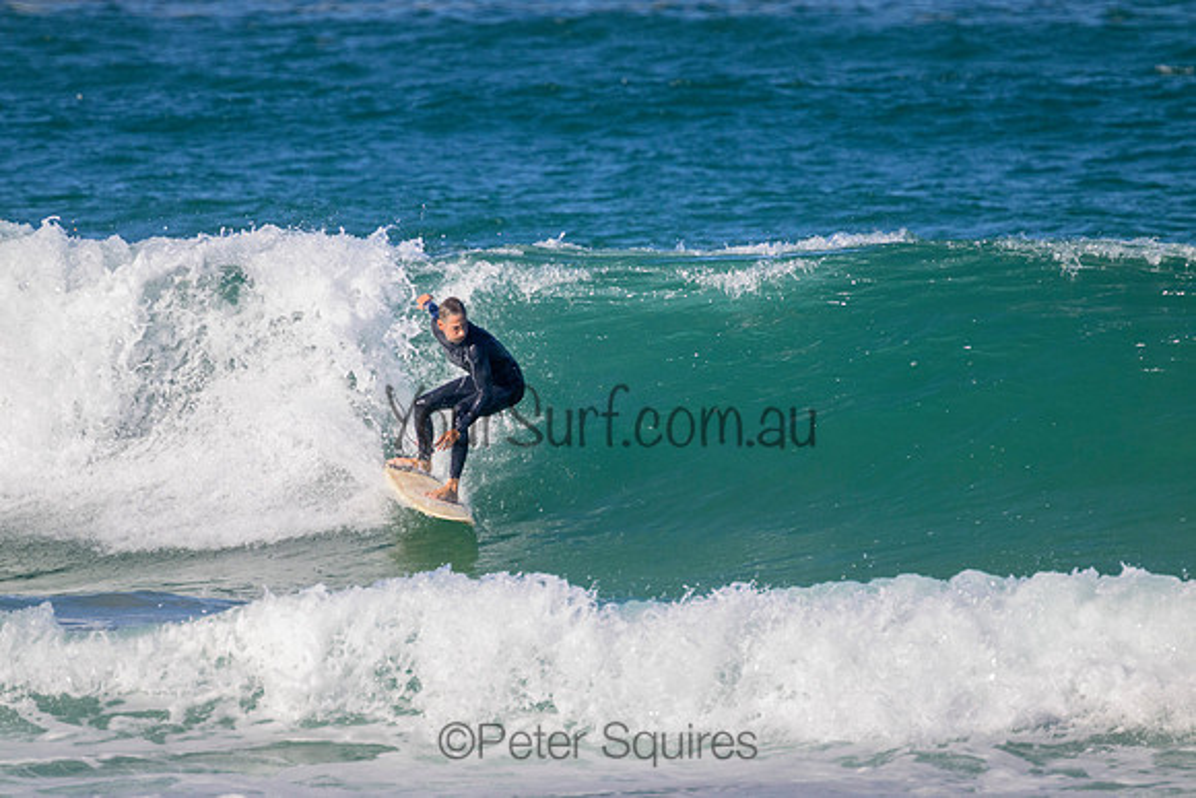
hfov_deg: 2.6
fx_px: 26583
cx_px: 598
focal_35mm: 800
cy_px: 399
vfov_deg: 1.7
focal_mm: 800
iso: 1600
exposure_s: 1/2000
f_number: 11
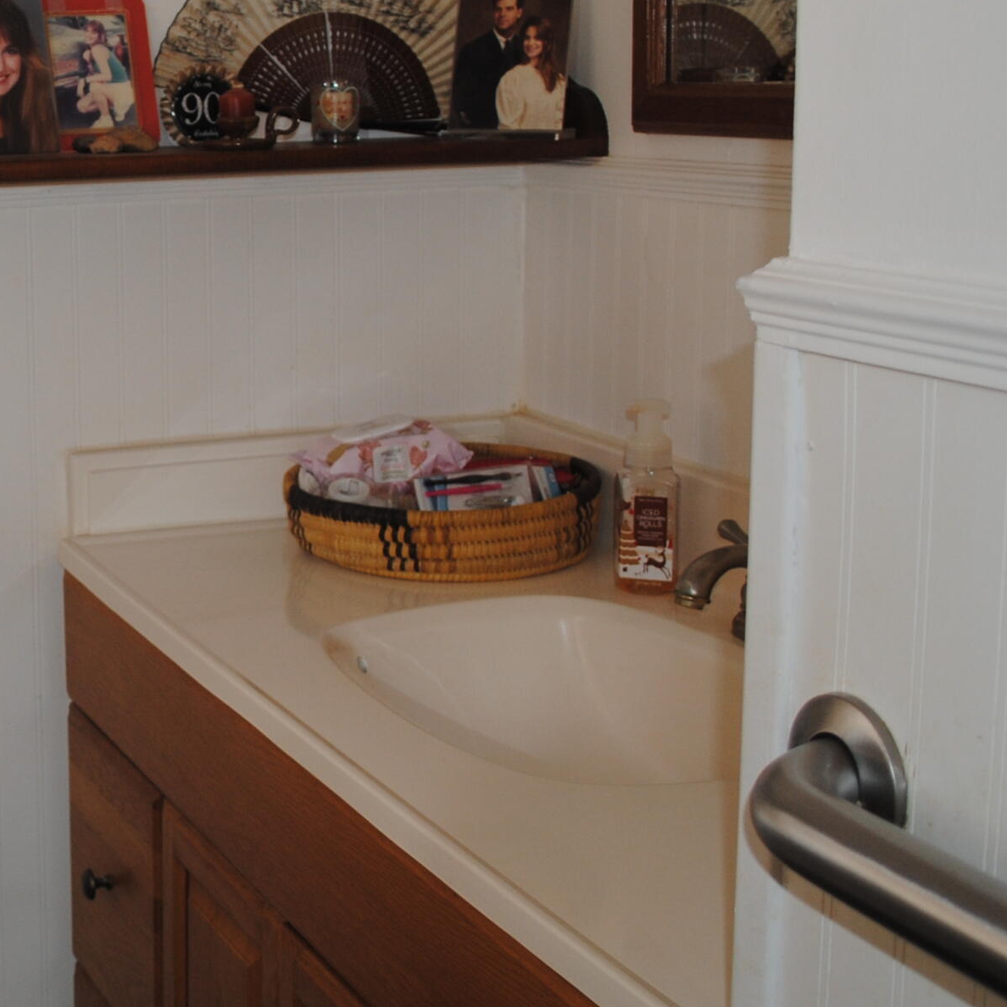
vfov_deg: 29.4
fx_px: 1909
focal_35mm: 58
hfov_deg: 27.3
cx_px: -74
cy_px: 353
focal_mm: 18
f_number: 3.5
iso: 200
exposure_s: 1/60
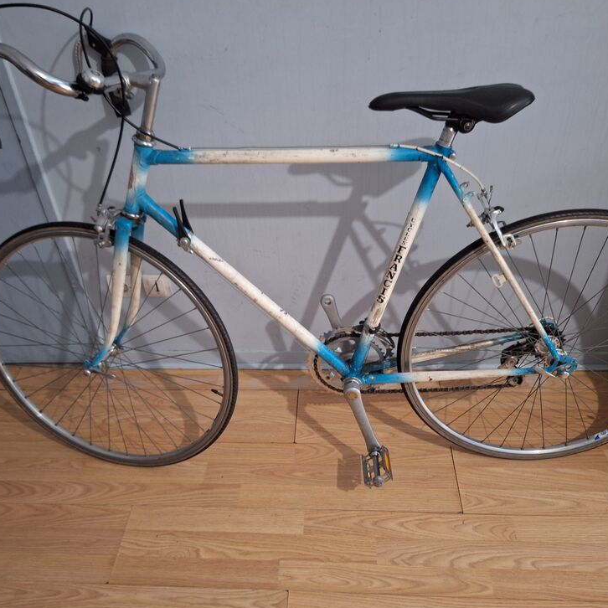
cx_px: 287
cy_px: 303
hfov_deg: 57.3
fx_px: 556
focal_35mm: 28
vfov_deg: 57.3
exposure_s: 1/20
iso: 500
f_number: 1.8
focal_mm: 5.54
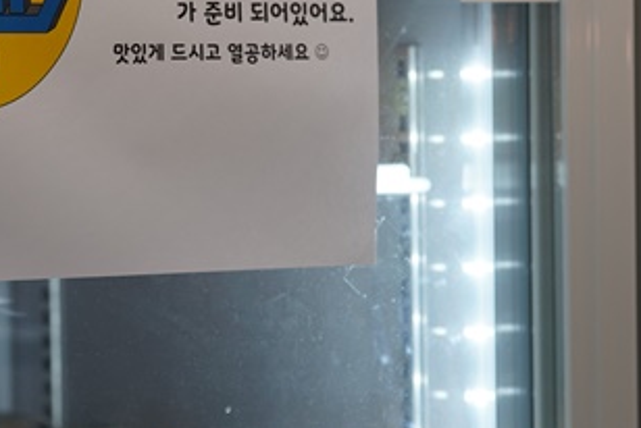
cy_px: 303
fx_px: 3636
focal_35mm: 204
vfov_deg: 6.7
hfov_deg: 10.1
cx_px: 181
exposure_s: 1/160
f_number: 4
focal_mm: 85
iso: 800
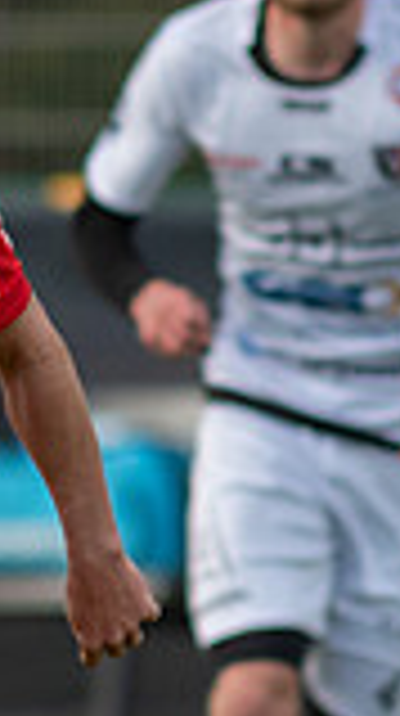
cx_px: -95
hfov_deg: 0.6
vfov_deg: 1.1
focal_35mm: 1961
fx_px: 37114
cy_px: 354
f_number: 3.2
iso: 800
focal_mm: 300
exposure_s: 1/1250
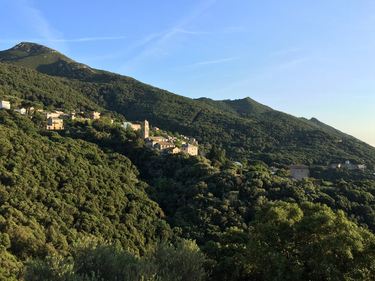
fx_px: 314
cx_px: 188
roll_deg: -0.9
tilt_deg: +0.7
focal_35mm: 29
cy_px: 140
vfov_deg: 48.2
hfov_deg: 61.7
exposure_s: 1/824
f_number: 2.2
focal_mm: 4.15
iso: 32
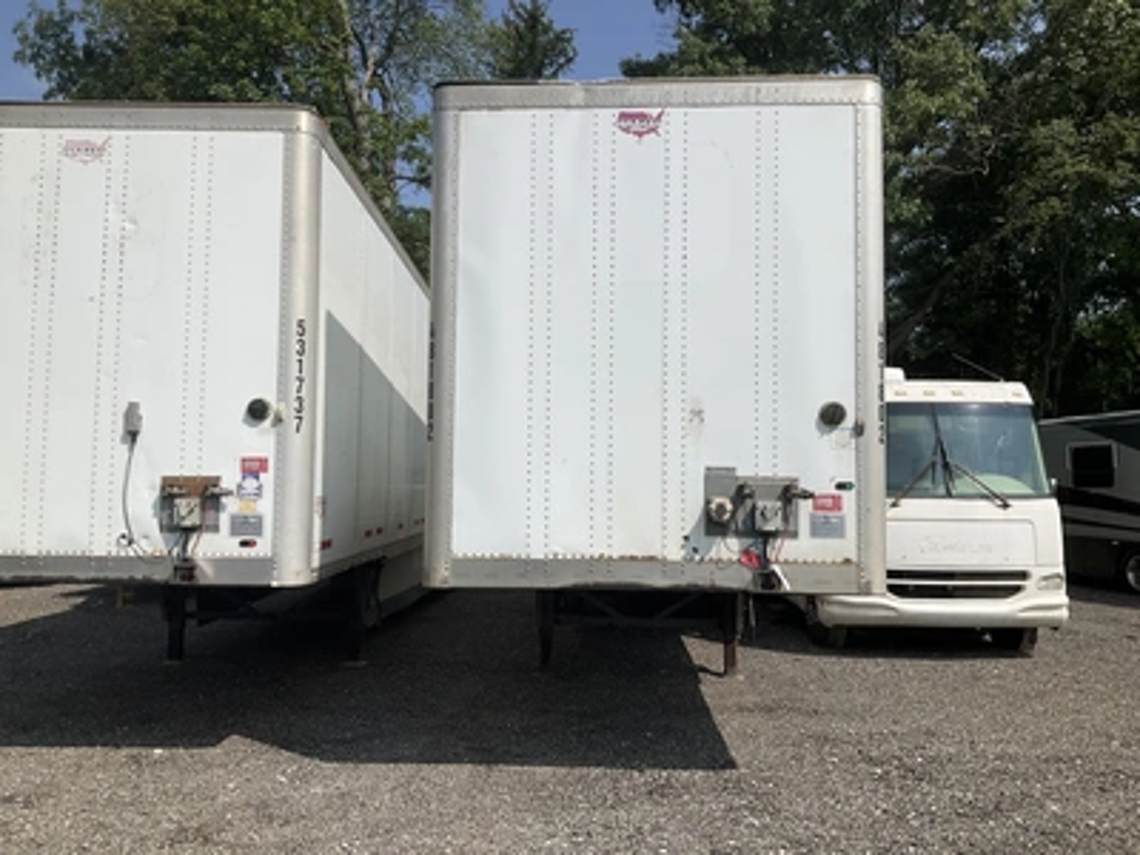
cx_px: 570
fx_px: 955
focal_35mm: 29
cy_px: 428
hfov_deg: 61.7
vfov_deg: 48.2
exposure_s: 1/3534
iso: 25
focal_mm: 3
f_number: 1.8
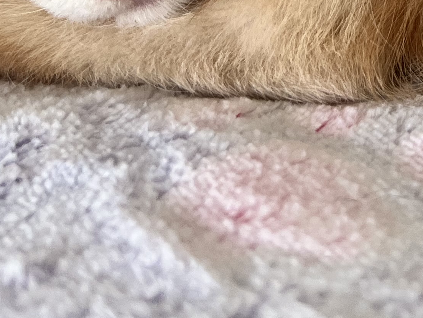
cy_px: -259
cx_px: 446
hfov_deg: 19.9
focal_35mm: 95
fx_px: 1161
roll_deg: -1.3
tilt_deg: -13.8
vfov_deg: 13.8
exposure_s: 1/121
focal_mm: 5.7
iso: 100
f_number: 1.5
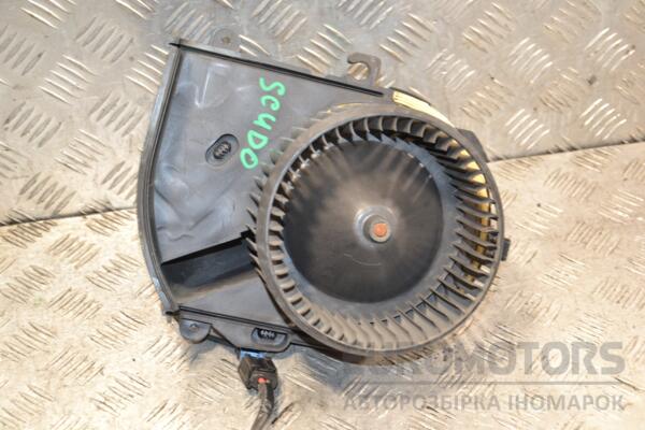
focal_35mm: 72
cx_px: 322
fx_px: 1290
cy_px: 215
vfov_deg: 18.9
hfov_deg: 28.1
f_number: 4.8
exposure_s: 1/80
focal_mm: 48
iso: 800
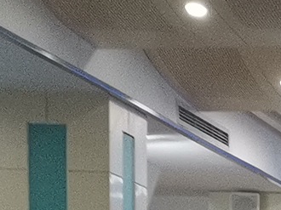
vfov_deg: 6.6
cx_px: 739
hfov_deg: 8.3
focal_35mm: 213
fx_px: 1728
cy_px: 497
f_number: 1.8
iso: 160
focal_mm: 5.5
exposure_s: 1/50
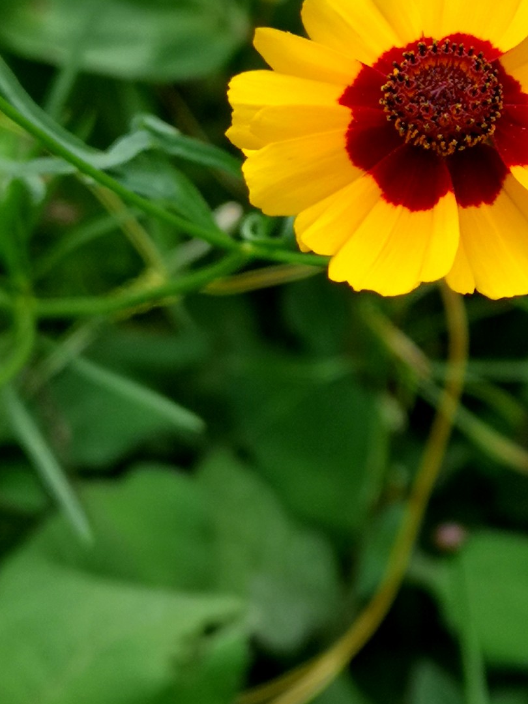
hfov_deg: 12.3
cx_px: 386
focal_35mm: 120
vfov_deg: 16.4
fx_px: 2440
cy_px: 248
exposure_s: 1/1385
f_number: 1.8
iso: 50
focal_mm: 3.95
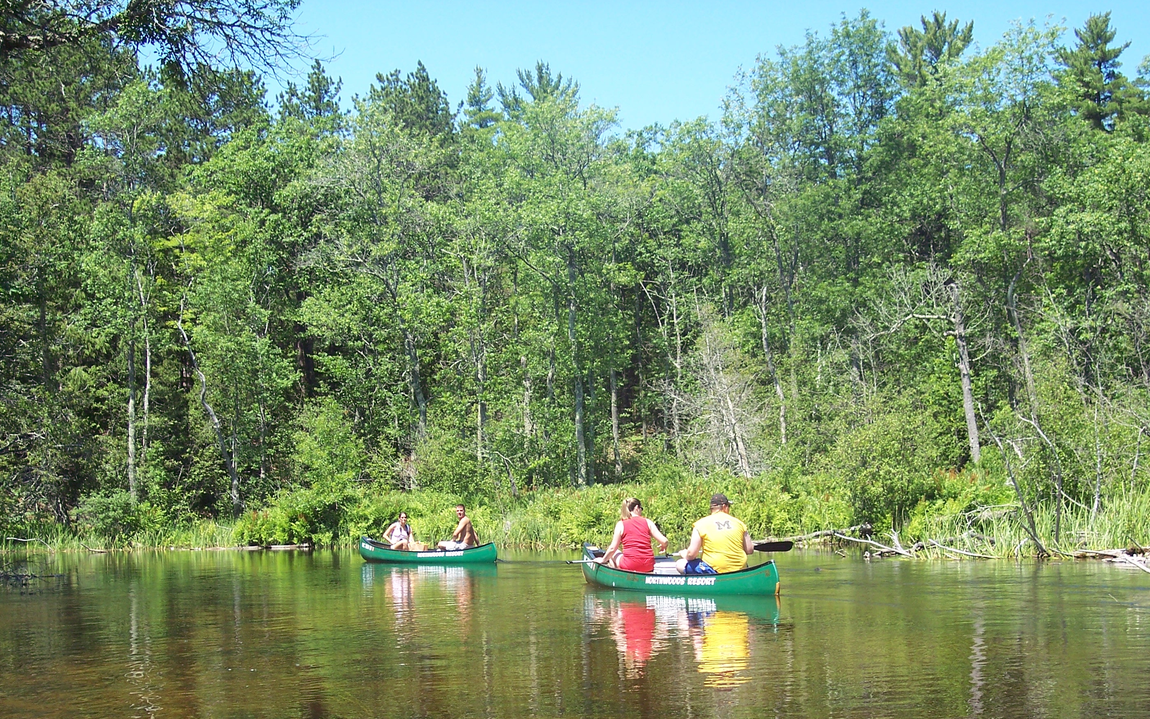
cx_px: 573
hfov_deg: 36.3
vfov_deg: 23.1
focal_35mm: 56
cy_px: 434
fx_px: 1755
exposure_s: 1/350
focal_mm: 10.7
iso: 100
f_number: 4
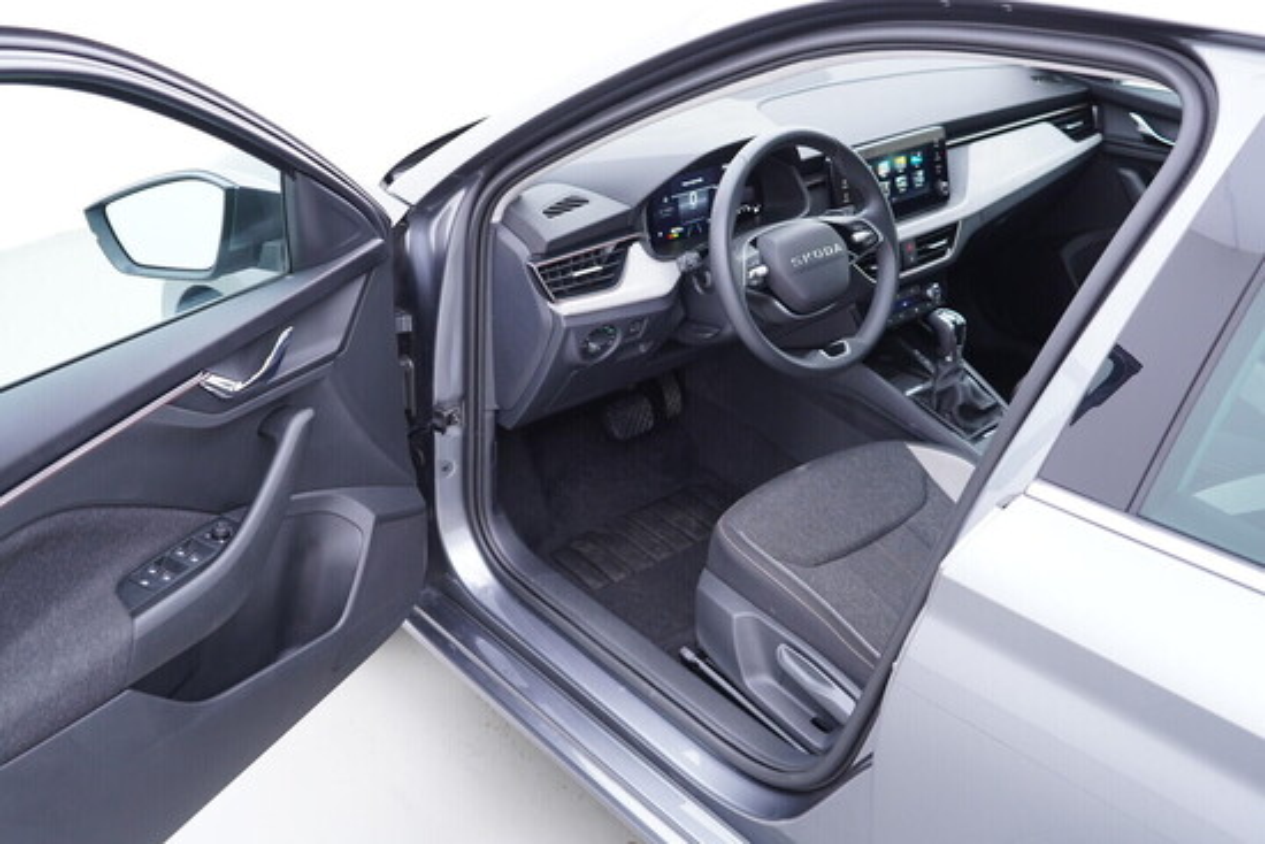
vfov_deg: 36.9
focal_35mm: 36
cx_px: 632
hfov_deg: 53.1
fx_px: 1265
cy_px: 422
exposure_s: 1/40
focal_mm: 24
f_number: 2.8
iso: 320
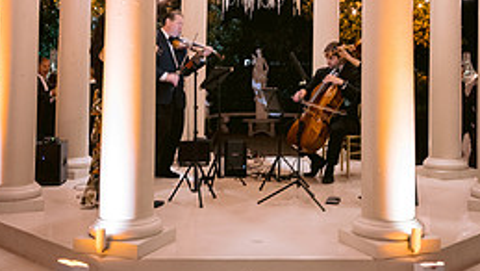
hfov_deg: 40.5
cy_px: 32
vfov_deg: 23.0
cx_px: 267
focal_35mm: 51
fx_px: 649
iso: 1250
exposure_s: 1/20
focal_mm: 28
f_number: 2.8
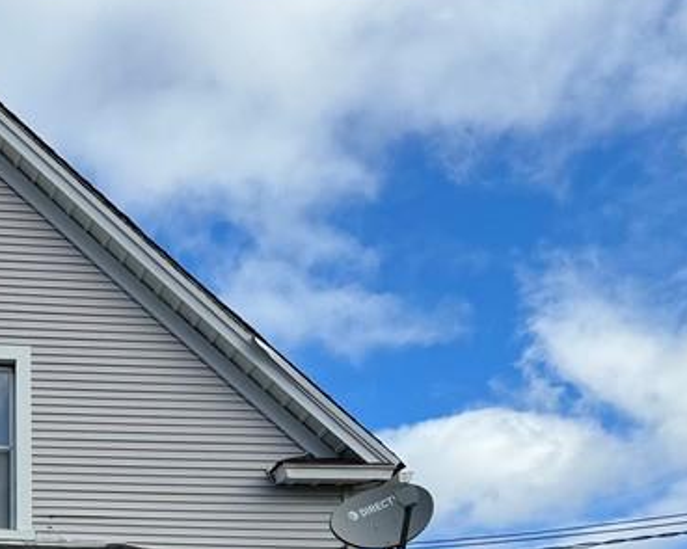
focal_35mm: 65
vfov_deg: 21.5
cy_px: 690
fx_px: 1321
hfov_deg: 26.6
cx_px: -82
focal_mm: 6.86
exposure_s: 1/4310
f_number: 1.78
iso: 80
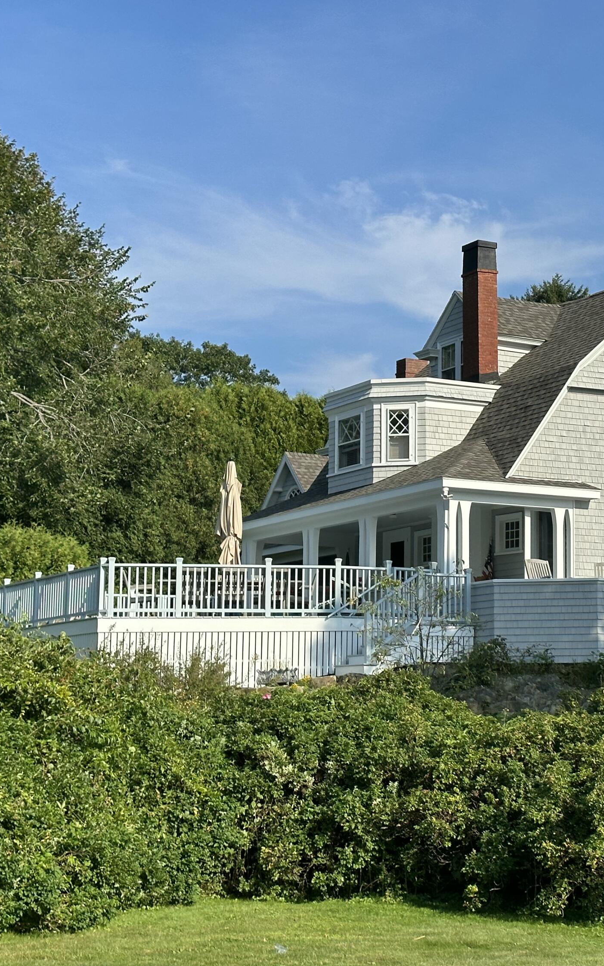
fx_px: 1791
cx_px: 518
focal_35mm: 68
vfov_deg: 30.2
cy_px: 482
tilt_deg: +8.0
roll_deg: +1.0
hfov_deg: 18.9
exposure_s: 1/5556
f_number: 1.78
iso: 64
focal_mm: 6.86
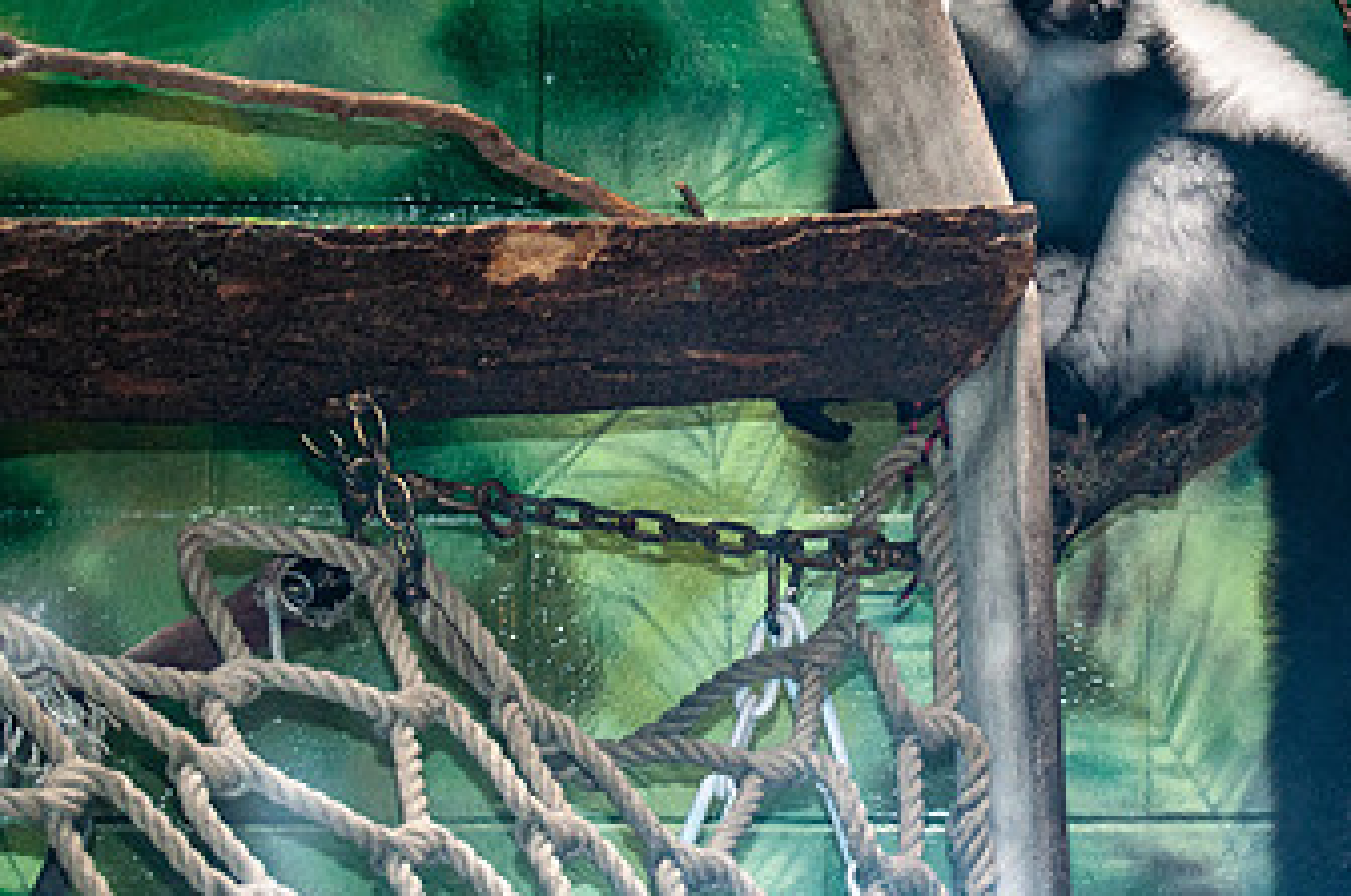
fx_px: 6783
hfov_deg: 11.3
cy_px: 275
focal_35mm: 181
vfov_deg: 7.6
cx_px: 1094
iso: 800
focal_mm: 70
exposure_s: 1/60
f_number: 4.5
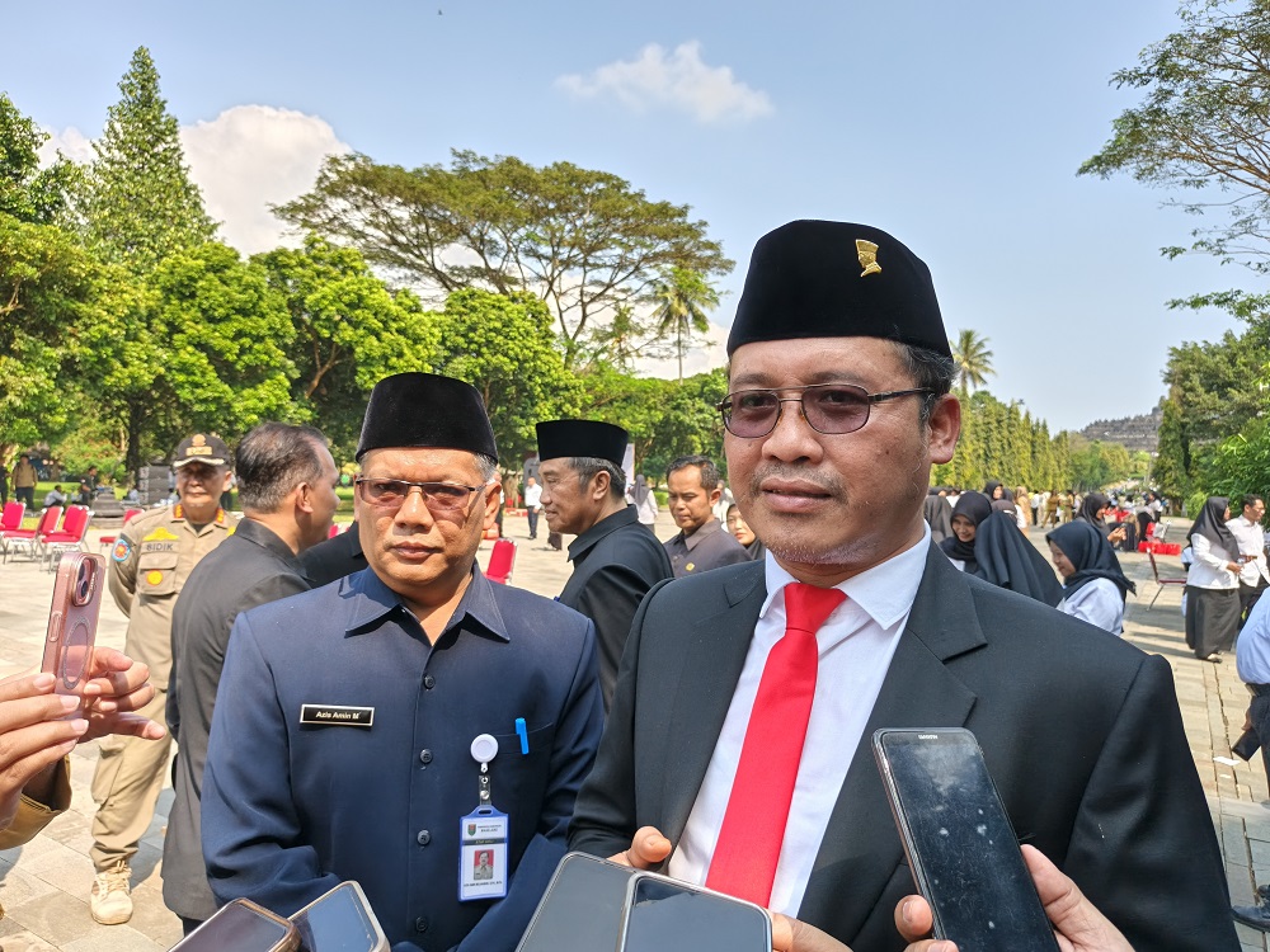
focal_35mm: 23
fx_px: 844
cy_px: 476
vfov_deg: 58.9
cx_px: 635
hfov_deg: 73.9
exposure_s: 1/231
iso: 50
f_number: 1.8
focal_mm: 5.56
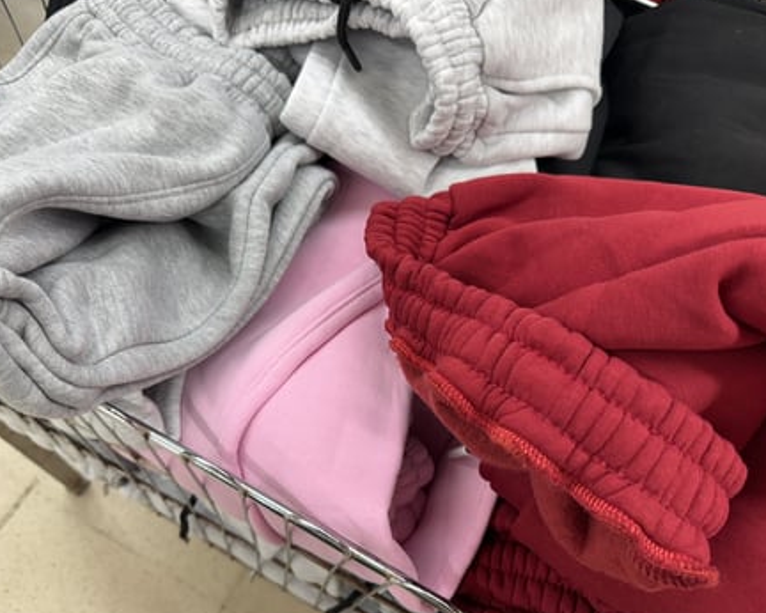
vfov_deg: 55.0
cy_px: 306
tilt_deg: -59.6
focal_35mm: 26
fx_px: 590
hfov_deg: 66.0
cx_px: 378
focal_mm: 6.76
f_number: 1.78
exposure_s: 1/100
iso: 125
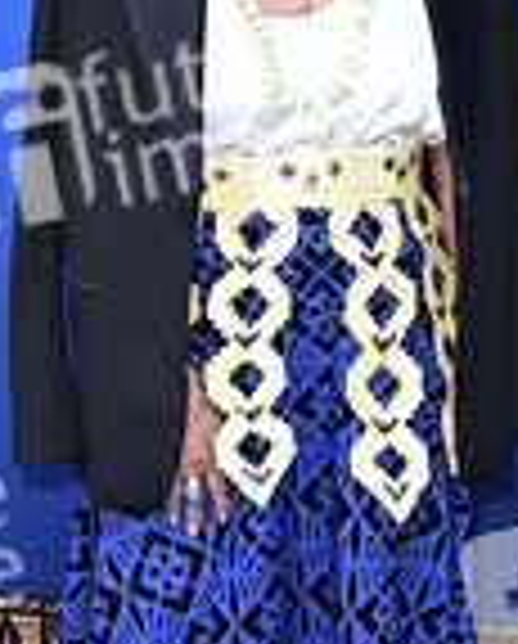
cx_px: 284
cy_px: 356
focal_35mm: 123
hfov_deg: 12.6
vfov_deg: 15.6
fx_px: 2350
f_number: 6.3
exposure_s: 1/250
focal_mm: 47
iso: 1000
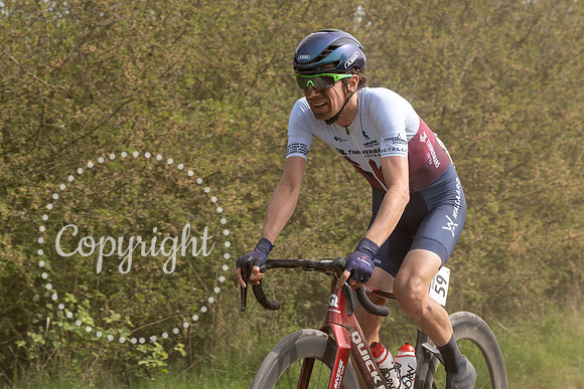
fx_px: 1562
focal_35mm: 96
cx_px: 335
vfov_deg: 14.2
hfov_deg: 21.2
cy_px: 122
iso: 250
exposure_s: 1/1000
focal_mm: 70
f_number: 5
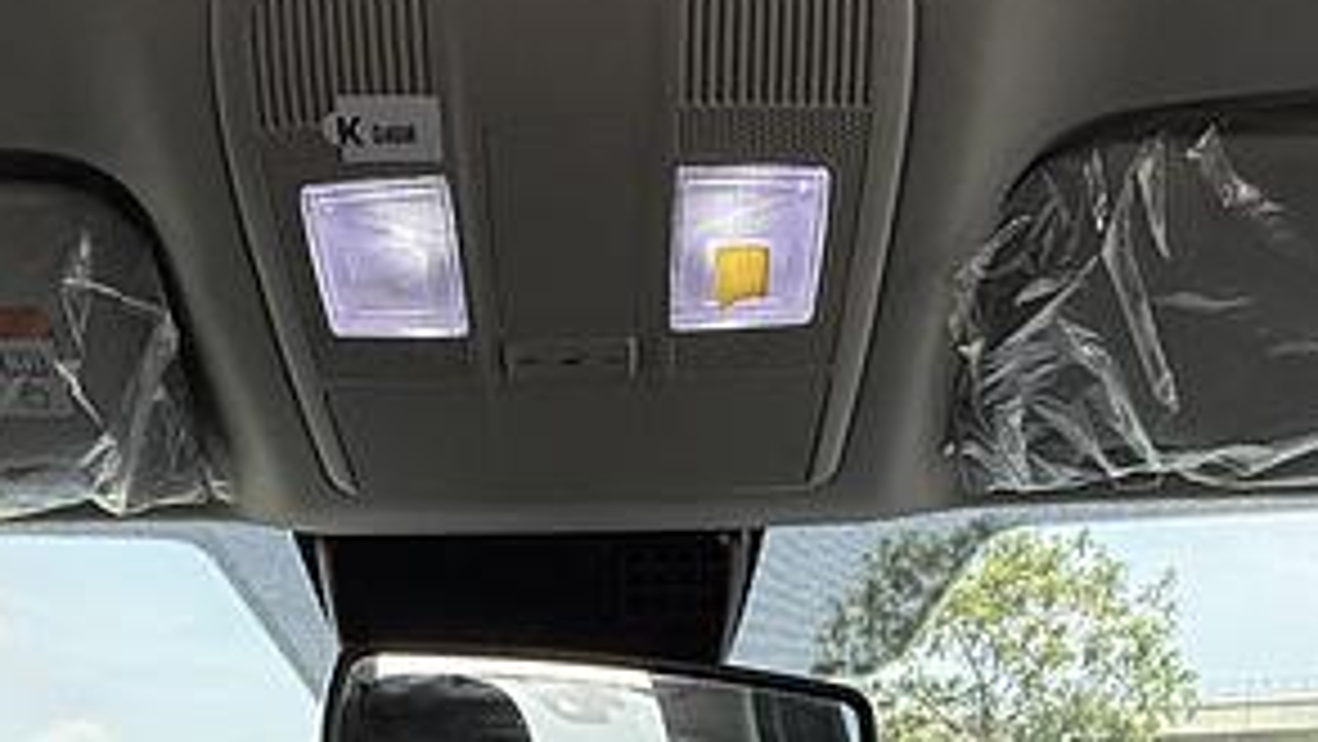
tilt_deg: -9.6
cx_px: 481
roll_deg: -0.6
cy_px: 1300
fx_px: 1748
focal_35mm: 50
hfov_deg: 41.0
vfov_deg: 18.9
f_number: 2.2
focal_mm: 2.22
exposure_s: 1/374
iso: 64
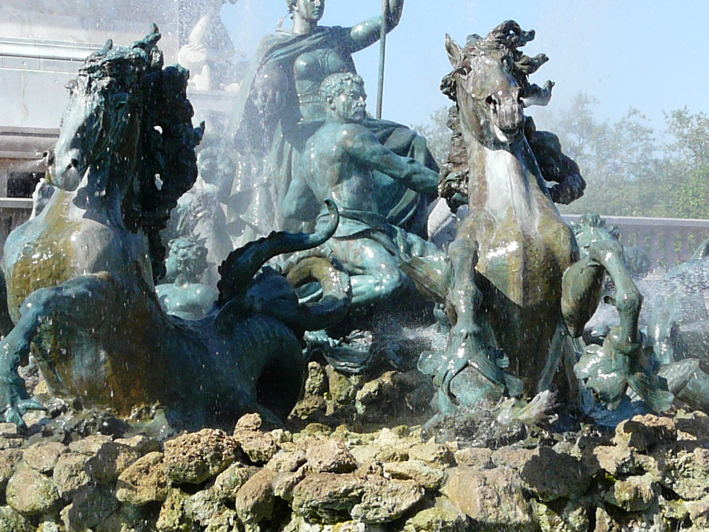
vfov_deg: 16.8
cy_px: 285
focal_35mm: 88
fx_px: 1803
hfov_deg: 22.2
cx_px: 424
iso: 100
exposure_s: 1/320
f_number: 5.6
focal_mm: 5.6
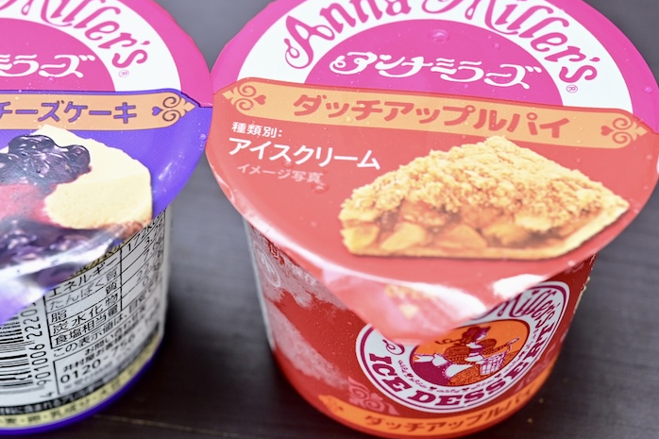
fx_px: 1574
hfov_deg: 23.5
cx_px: 214
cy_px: 206
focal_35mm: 86
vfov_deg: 15.9
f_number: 6.3
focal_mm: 60
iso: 1000
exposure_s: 1/320
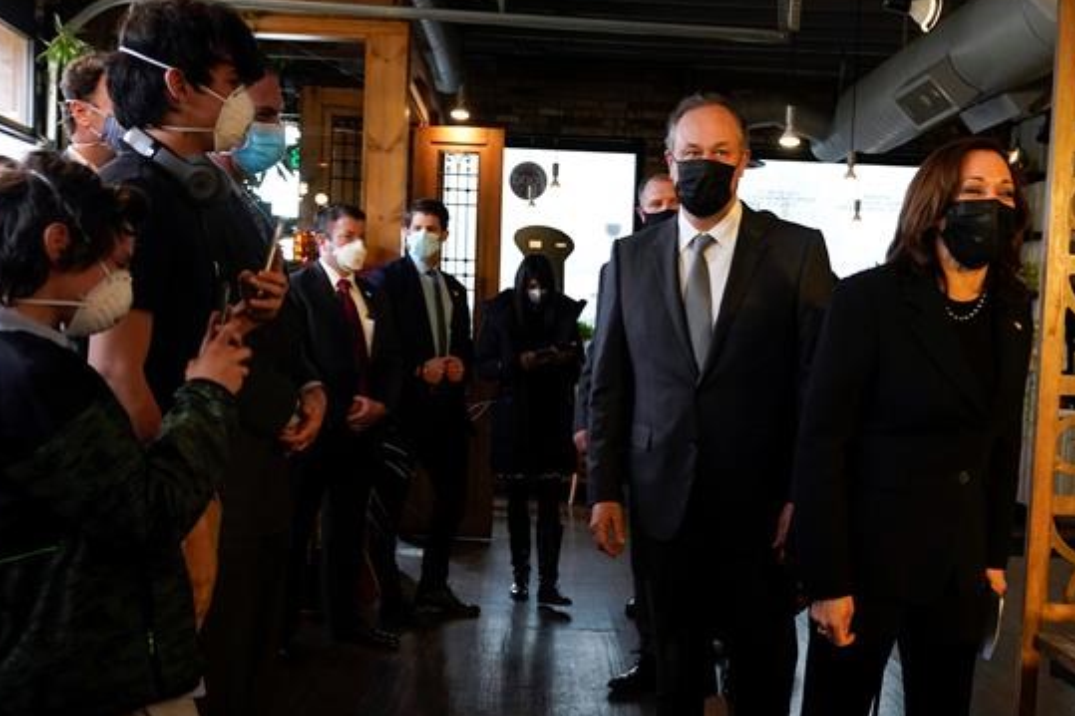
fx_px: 1224
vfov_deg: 32.5
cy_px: 422
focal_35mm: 41
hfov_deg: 47.4
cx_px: 554
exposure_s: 1/500
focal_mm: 34
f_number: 4
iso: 3200
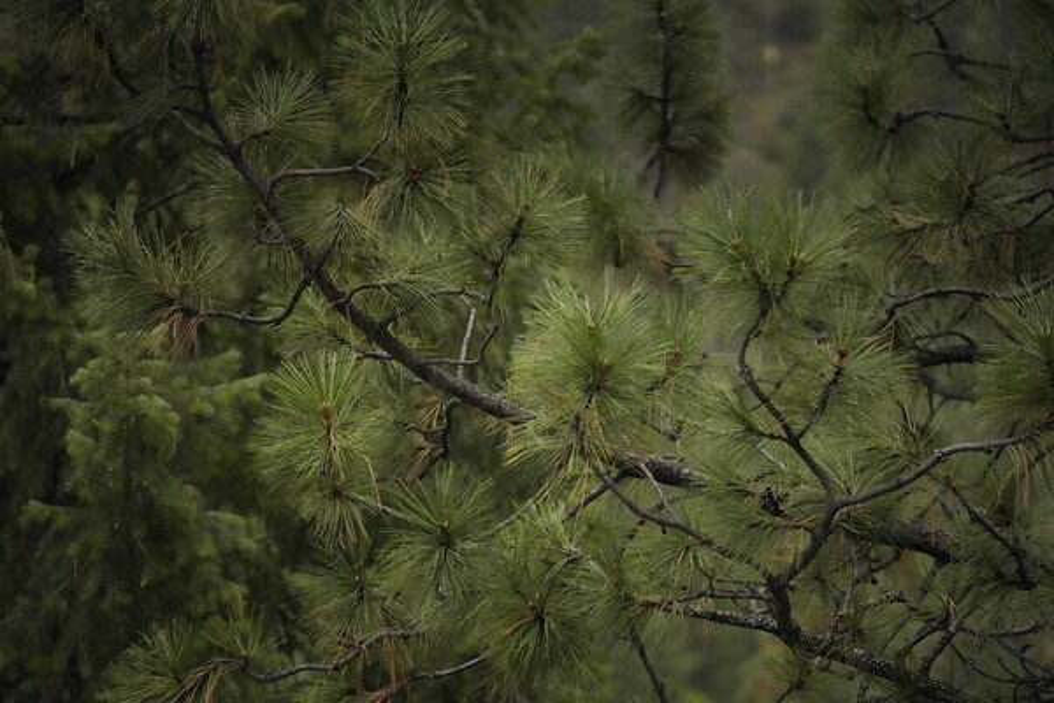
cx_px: 527
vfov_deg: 6.9
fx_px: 5855
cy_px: 352
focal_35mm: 200
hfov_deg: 10.3
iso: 12800
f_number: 2.8
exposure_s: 1/8000
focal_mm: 200
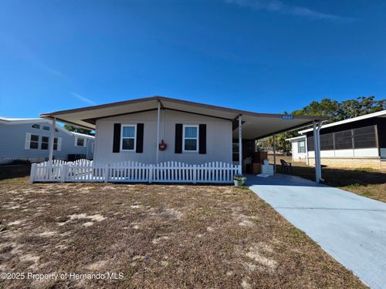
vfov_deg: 89.9
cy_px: 144
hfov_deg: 106.2
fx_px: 145
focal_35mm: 13
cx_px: 193
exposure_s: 1/2163
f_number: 1.9
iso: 40
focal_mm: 2.2
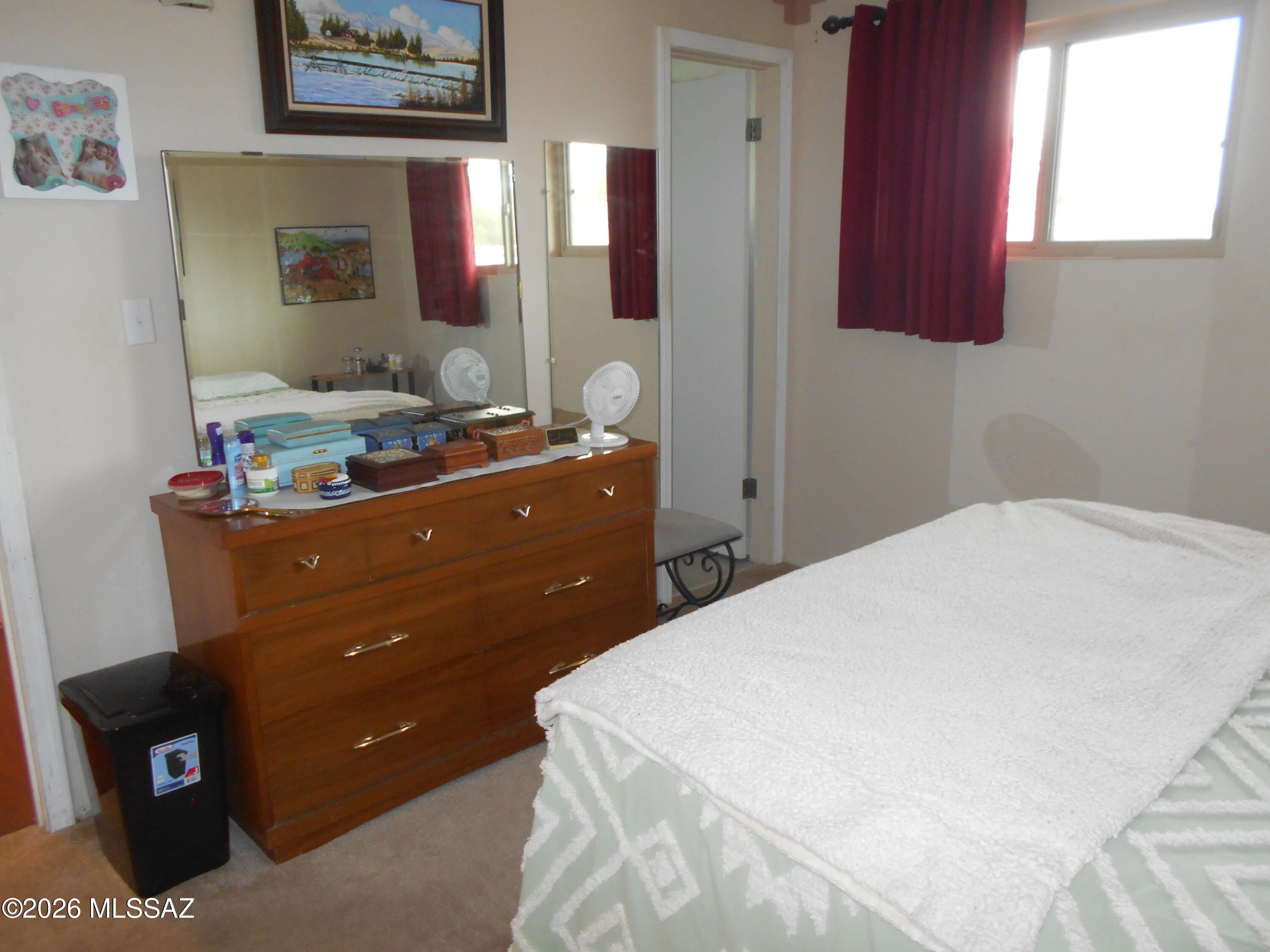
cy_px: 476
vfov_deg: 53.1
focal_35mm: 26
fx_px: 954
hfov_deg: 67.3
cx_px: 635
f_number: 3.2
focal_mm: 4.6
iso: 200
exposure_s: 1/25
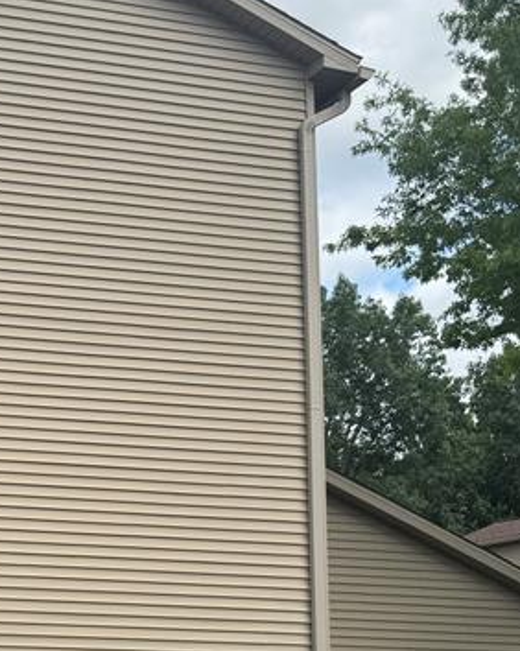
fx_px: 1309
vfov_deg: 27.2
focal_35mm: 68
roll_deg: -1.1
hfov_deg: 20.3
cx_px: -175
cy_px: 542
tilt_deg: +7.4
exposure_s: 1/2174
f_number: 1.78
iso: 80
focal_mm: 6.76
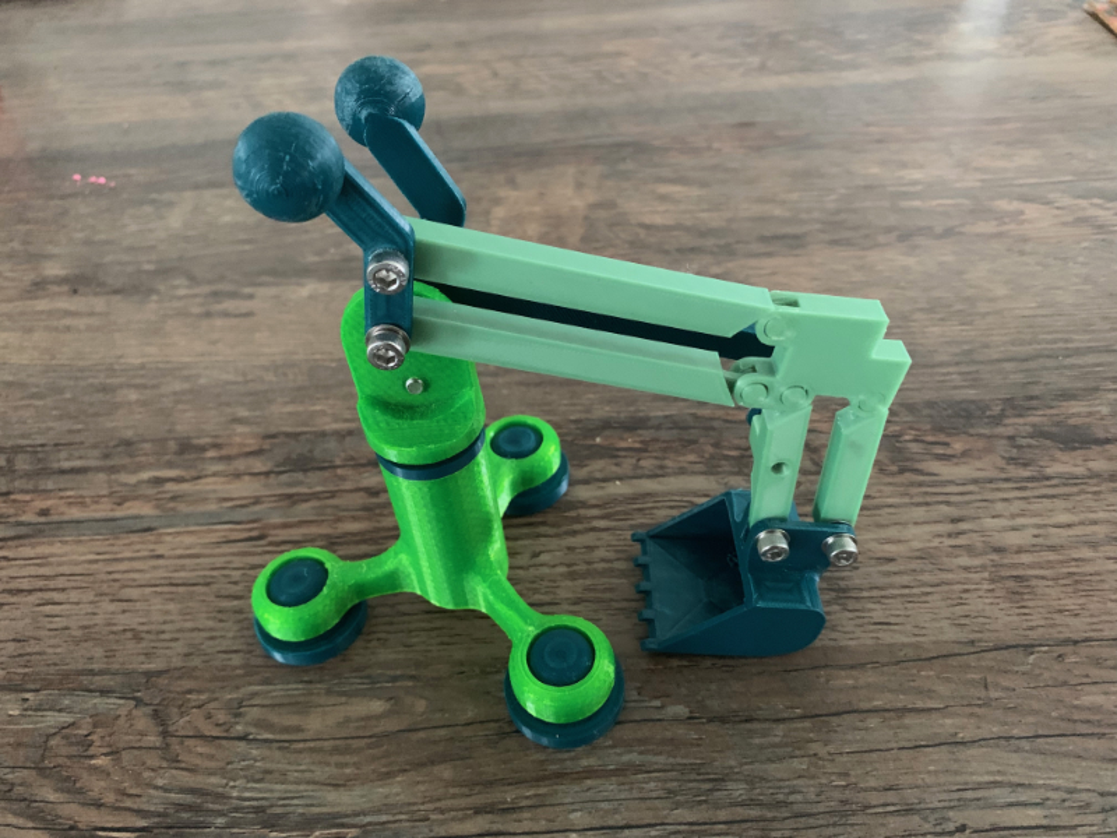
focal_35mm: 26
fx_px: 839
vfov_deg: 53.1
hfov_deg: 67.3
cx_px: 558
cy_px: 419
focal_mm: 4.2
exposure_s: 1/30
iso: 640
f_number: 1.8
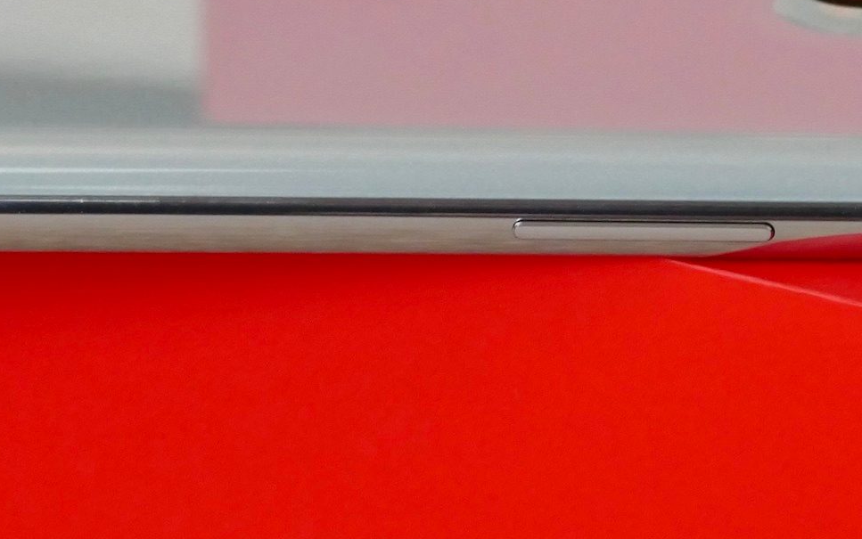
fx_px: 15674
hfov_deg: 3.2
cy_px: 126
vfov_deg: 2.0
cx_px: 431
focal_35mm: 667
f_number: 4
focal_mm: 76.94
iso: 1250
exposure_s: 1/100
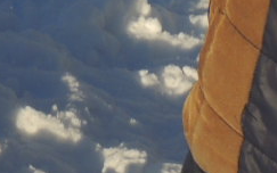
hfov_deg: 6.9
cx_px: -101
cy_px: -121
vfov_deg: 4.3
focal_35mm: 300
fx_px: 2265
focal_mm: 7.6
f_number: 3.4
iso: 100
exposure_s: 1/1250
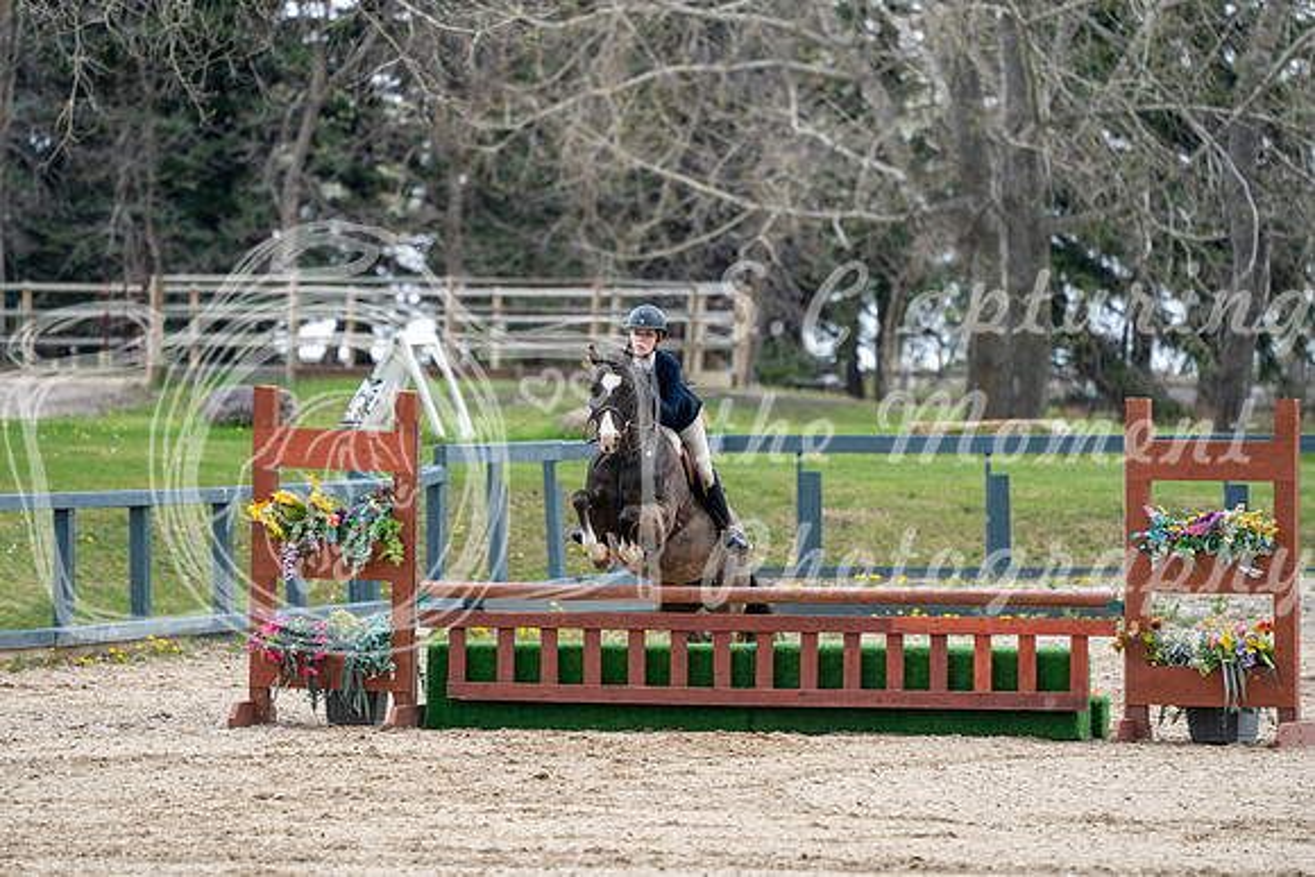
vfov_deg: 4.2
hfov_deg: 6.3
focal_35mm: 327
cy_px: 438
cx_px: 658
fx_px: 11947
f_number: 5.6
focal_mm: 327
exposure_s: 1/400
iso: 400
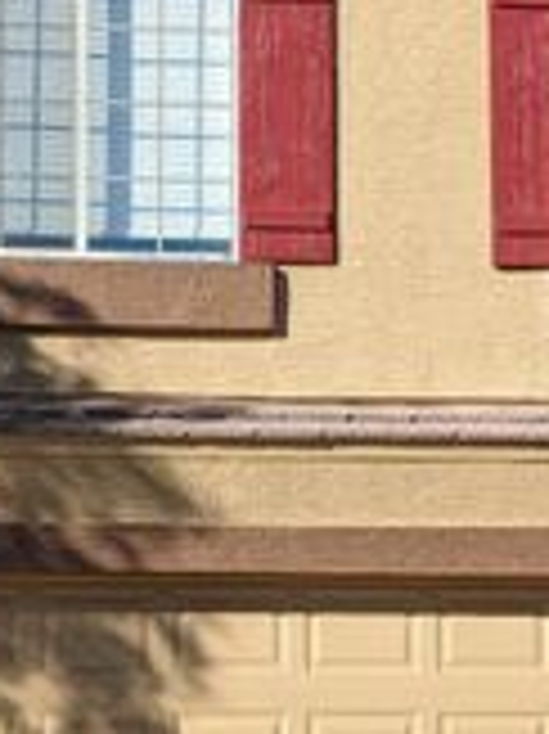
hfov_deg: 15.1
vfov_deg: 19.8
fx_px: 2075
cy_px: 610
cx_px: 270
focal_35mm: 98
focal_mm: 6.81
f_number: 1.85
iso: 47
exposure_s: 1/1825
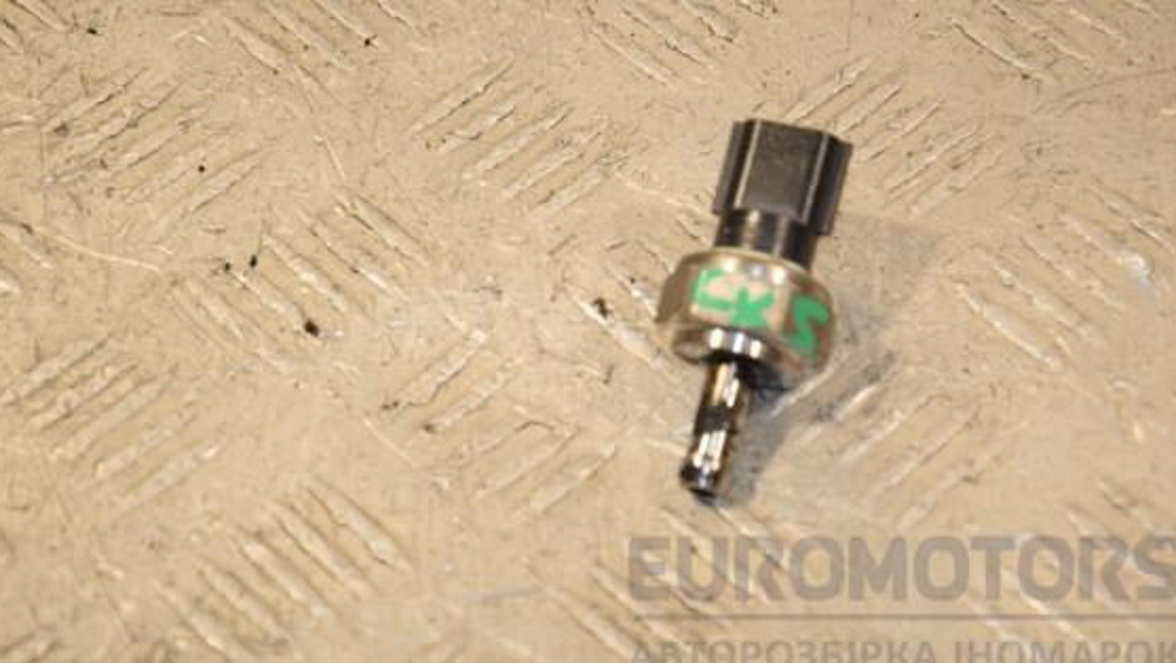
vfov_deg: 6.8
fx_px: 5540
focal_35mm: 178
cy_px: 287
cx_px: 589
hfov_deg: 12.1
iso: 800
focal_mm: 105
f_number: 6.3
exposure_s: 1/200
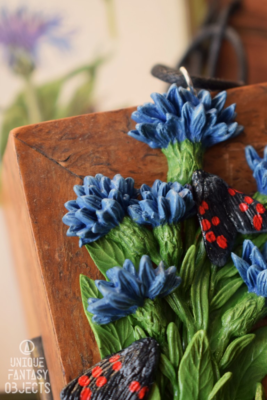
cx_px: 134
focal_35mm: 82
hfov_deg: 16.6
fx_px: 918
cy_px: 200
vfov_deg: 24.6
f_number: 5.6
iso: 400
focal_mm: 55
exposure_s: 1/100
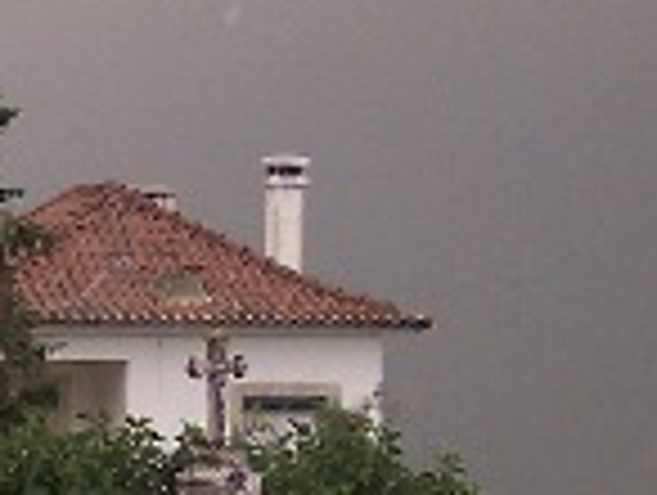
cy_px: 562
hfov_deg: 9.4
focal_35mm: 208
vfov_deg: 7.1
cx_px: -81
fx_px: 3954
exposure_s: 1/90
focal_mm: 8
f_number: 2.8
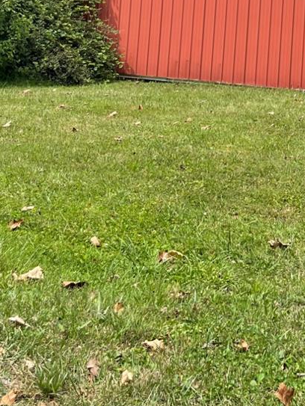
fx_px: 810
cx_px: 288
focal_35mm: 69
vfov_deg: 25.3
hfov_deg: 20.8
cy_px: -81
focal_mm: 5.1
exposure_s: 1/1439
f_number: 1.6
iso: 32
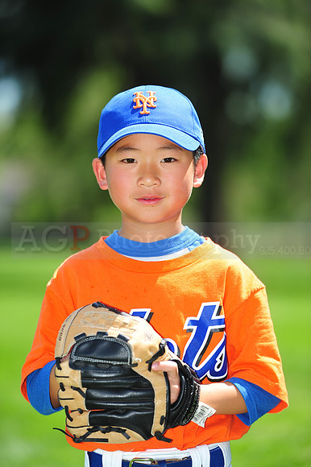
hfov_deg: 6.9
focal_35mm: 200
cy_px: 234
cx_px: 156
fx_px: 2595
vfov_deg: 10.3
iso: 200
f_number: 4.5
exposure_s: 1/640
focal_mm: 200
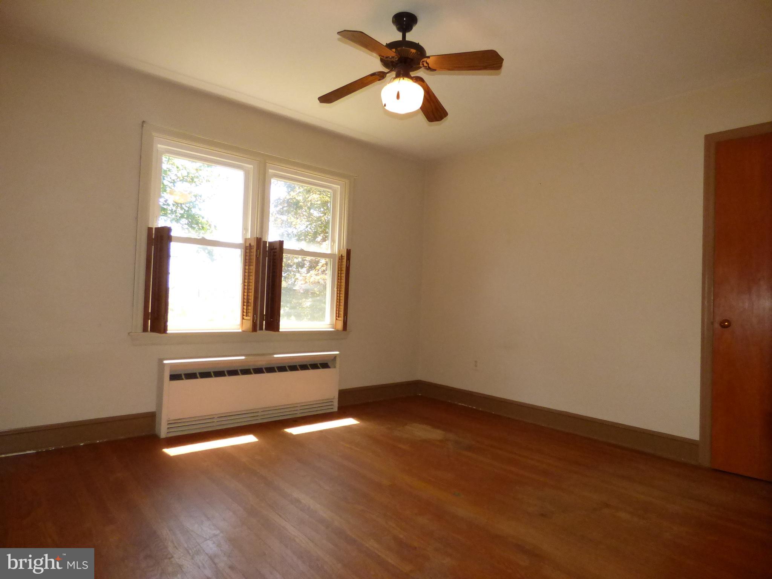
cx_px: 386
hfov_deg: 81.7
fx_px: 446
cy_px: 290
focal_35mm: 20
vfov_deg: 66.0
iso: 800
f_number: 2.8
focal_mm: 3.58
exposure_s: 1/500
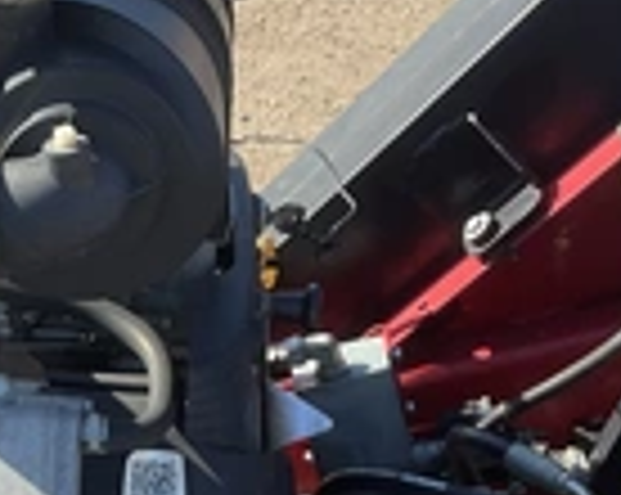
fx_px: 1505
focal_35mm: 82
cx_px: 4
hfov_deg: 22.4
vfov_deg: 18.6
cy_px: 356
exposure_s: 1/442
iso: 25
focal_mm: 3
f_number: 1.8
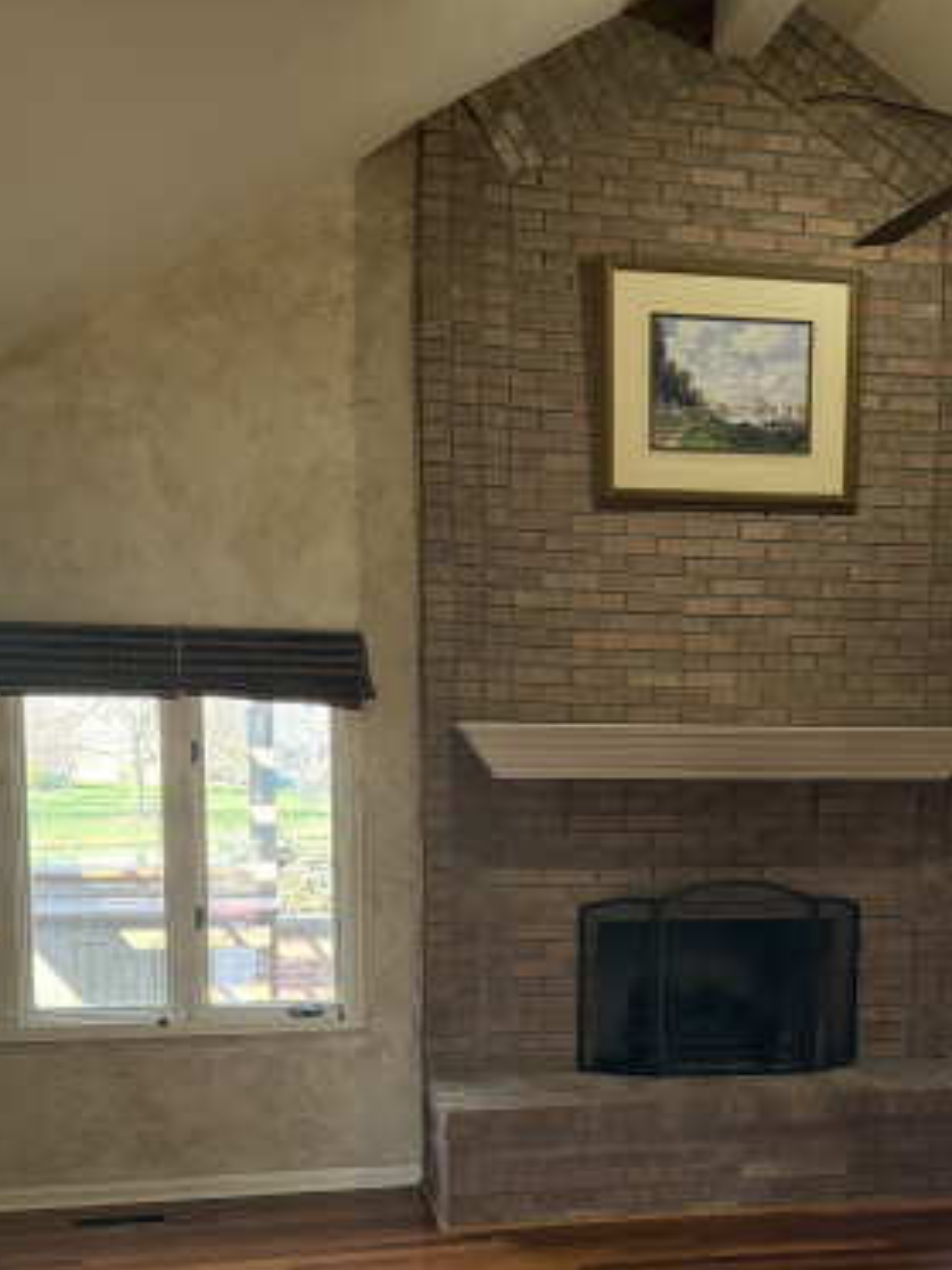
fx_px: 1577
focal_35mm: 43
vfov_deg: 42.6
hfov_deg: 33.4
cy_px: 941
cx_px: 607
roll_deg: +0.7
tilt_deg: -5.7
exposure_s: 1/120
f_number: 1.78
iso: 320
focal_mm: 6.76
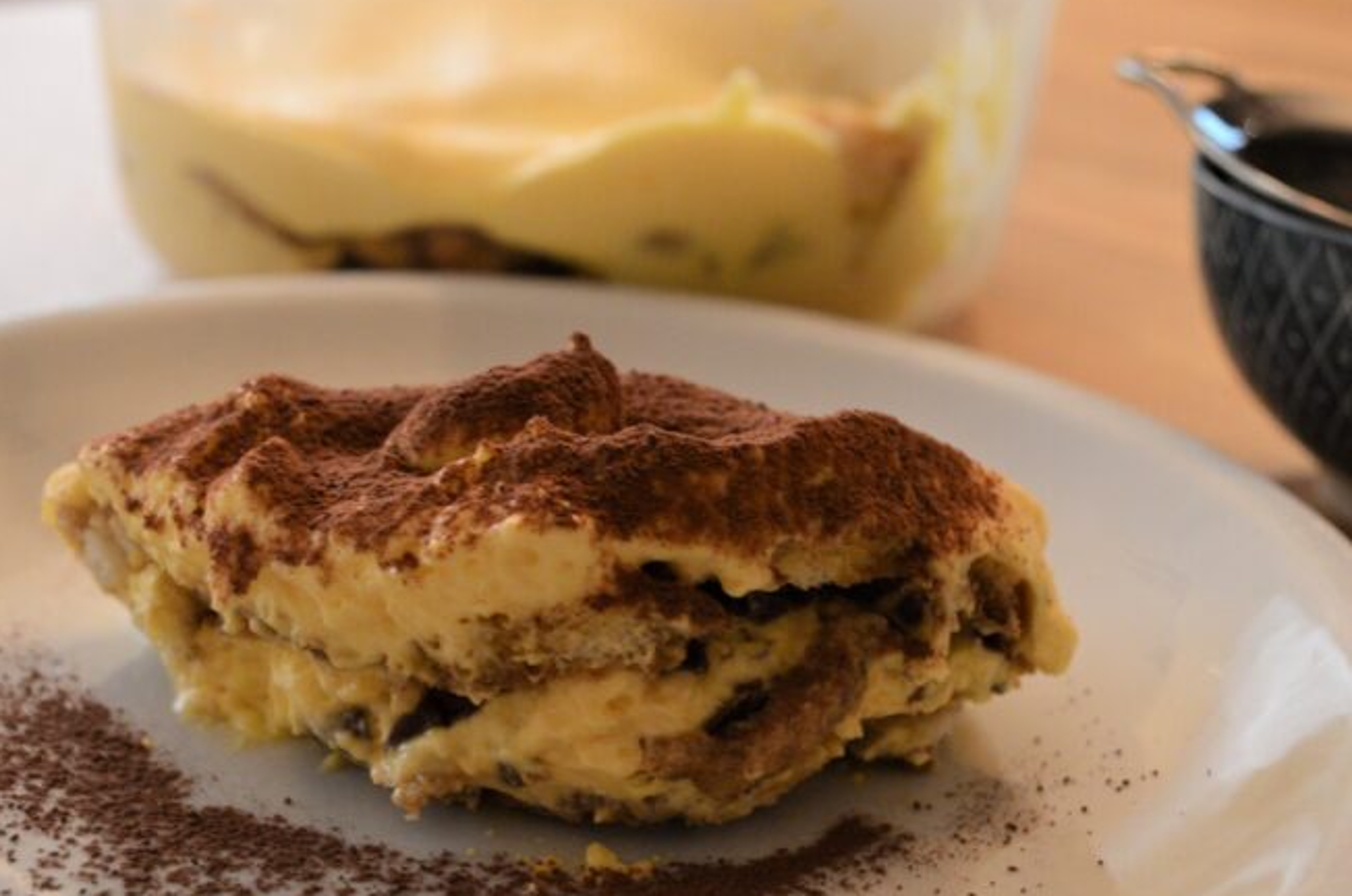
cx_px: 688
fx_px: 1987
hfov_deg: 37.6
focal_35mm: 53
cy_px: 513
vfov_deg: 25.4
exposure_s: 1/30
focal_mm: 30
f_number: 4.5
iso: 1600
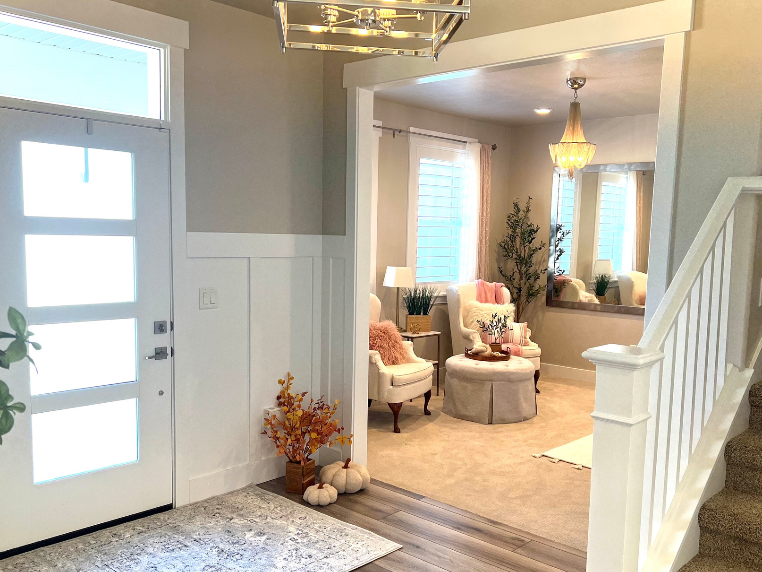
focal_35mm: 33
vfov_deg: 42.9
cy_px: 312
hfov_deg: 55.3
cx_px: 397
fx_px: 726
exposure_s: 1/127
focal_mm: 5.7
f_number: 1.5
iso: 64
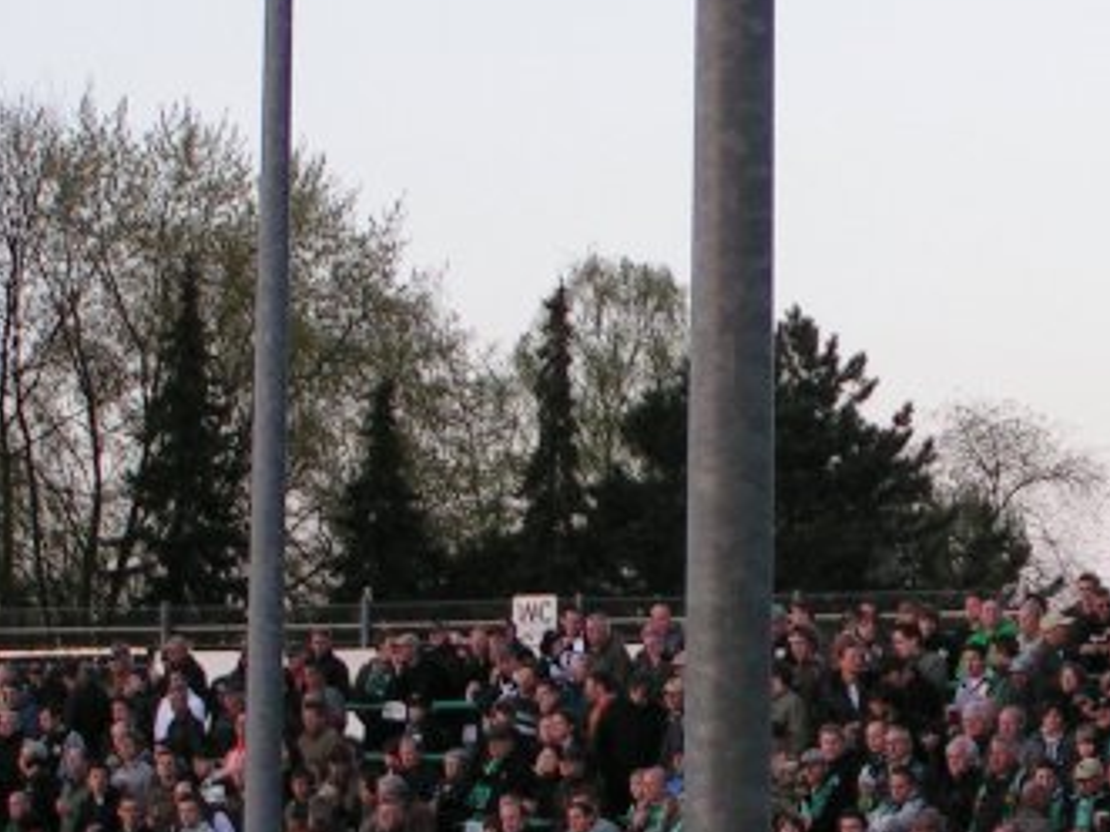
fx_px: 5577
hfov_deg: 11.3
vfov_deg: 8.5
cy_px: 631
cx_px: 949
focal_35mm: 174
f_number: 3.2
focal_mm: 11
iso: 80
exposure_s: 1/80
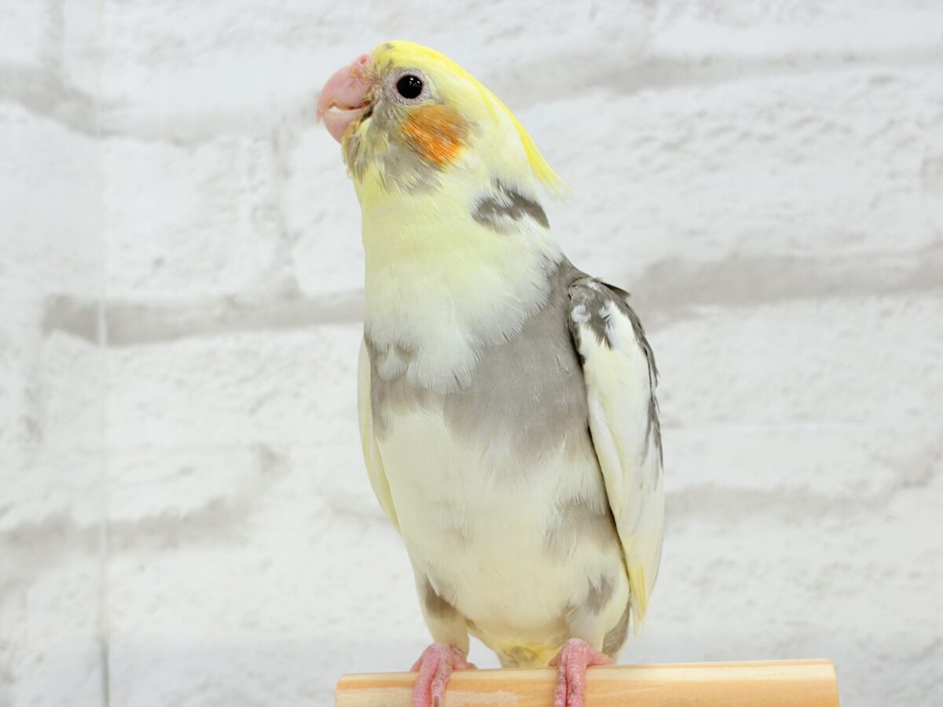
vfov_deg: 28.0
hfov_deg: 36.8
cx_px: 472
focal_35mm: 52
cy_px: 354
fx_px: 1417
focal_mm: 5.96
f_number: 1.6
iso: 64
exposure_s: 1/100
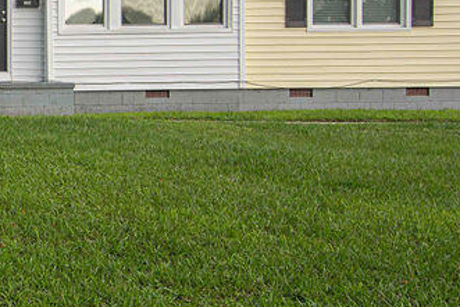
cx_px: -196
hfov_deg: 24.3
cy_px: 113
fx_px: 869
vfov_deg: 20.0
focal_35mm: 68
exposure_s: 1/400
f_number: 7.1
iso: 320
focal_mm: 22
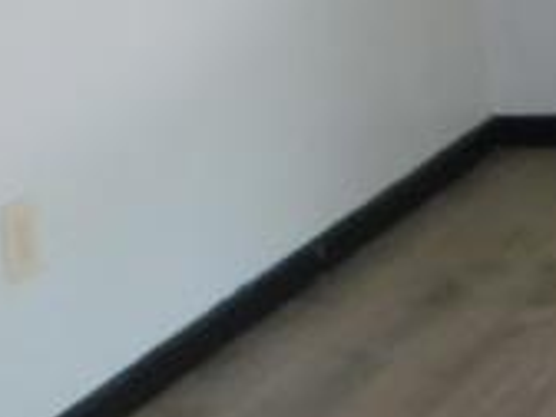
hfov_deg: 12.3
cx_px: 1135
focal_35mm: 140
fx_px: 2249
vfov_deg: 10.3
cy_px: -165
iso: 125
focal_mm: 4
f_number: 3
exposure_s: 1/40
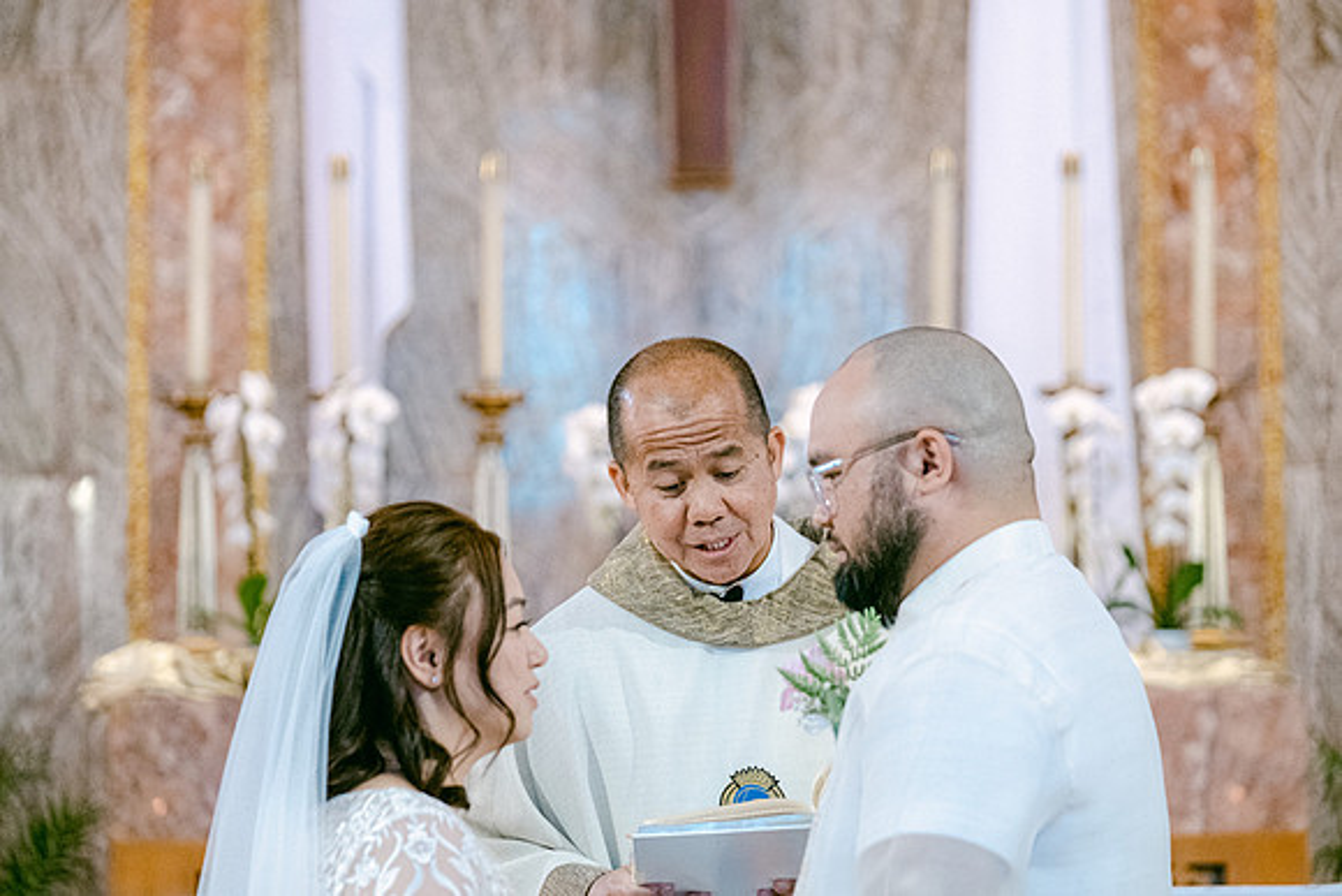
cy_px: 448
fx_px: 5071
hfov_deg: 15.1
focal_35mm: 136
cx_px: 671
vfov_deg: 10.1
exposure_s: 1/140
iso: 2500
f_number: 2.8
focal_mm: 90.6
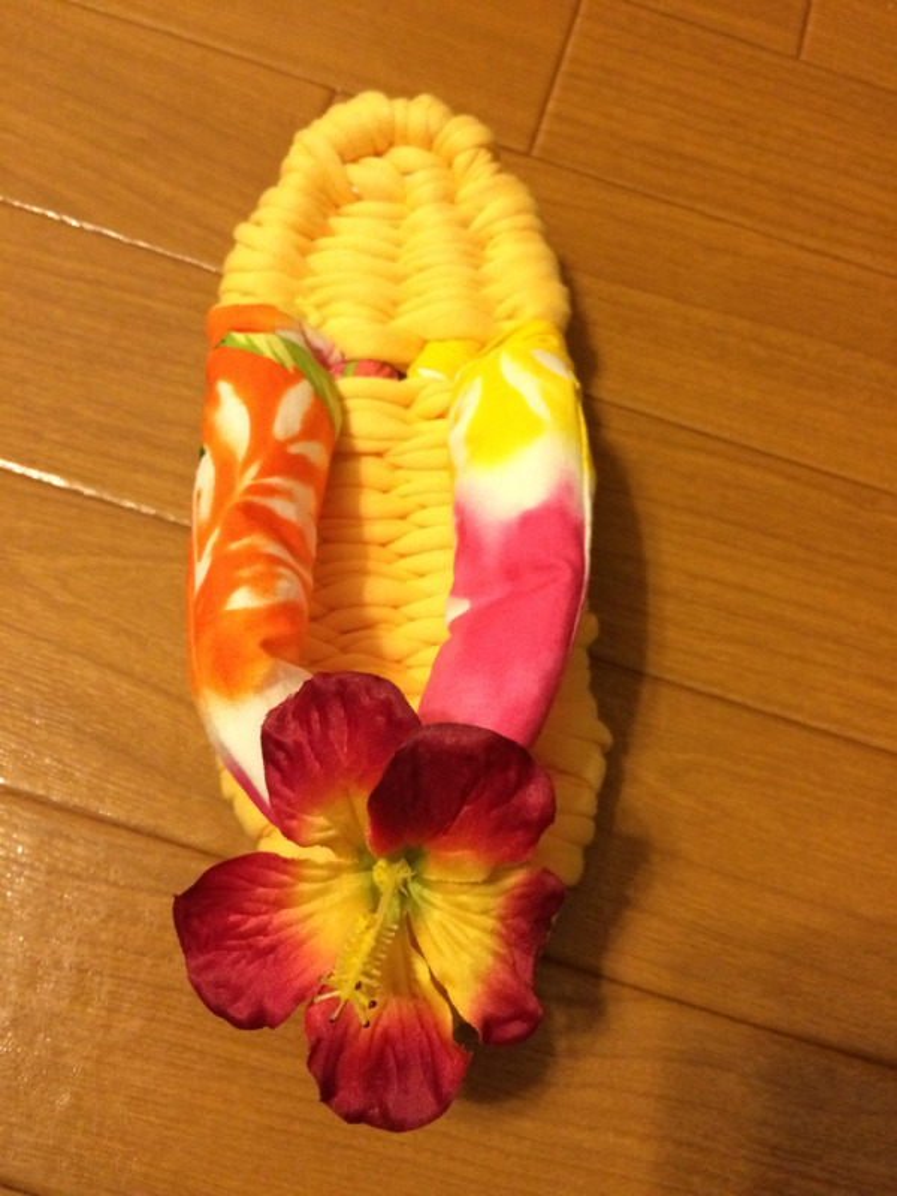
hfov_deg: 48.2
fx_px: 1002
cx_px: 448
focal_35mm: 29
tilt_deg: -70.0
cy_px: 598
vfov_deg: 61.7
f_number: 2.2
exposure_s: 1/15
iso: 400
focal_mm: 4.15
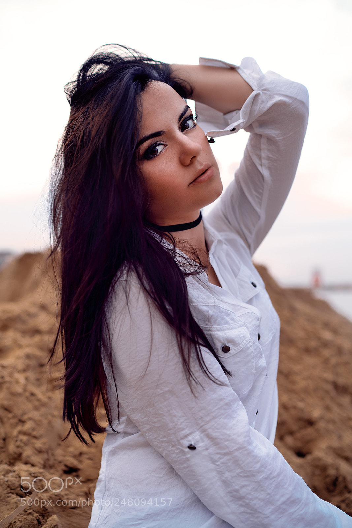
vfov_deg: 54.4
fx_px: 513
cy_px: 264
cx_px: 176
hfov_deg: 37.9
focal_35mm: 35
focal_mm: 35
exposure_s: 1/125
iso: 100
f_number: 2
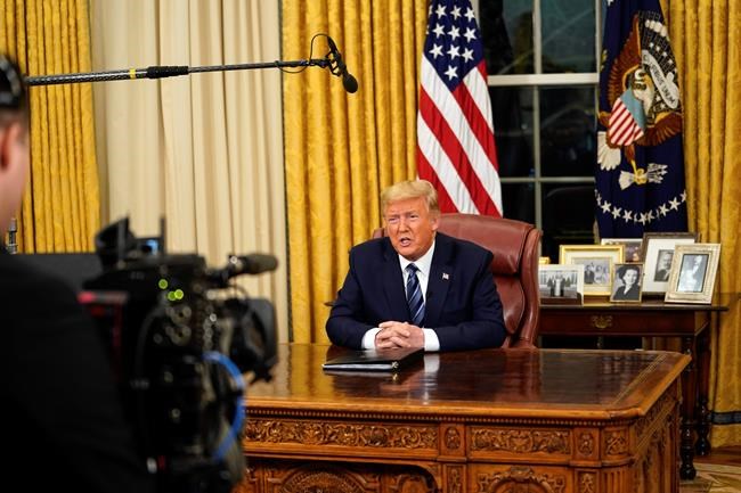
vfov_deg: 19.4
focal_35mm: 70
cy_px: 246
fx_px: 1440
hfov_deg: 28.9
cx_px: 370
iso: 2000
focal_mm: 70
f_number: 2.8
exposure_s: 1/200
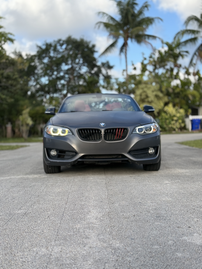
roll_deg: +0.9
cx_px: 101
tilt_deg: -0.3
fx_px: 373
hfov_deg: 30.3
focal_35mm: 48
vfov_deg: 39.7
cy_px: 134
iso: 80
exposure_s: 1/1883
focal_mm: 6.76
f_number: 1.78
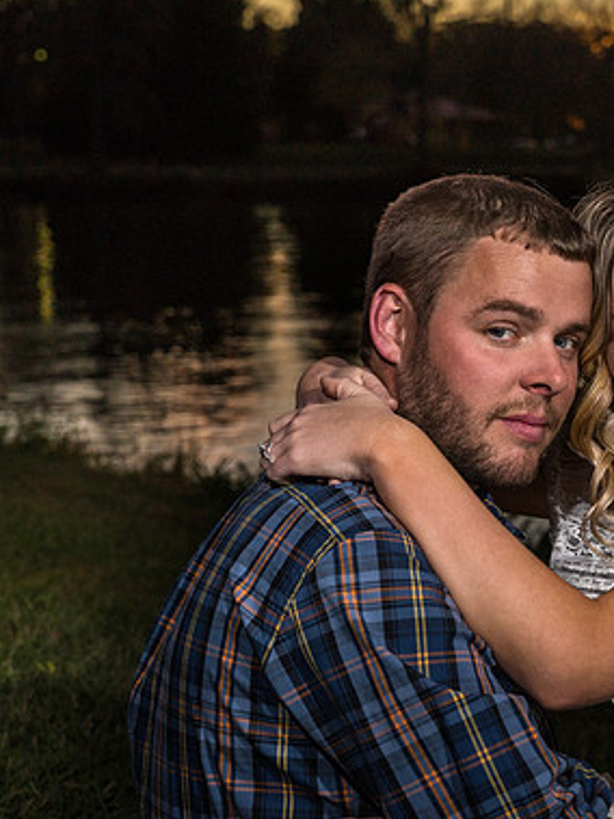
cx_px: 553
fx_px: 2437
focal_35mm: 103
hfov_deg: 14.2
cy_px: 407
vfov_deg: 19.1
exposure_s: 1/320
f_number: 6.3
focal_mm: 70
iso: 640
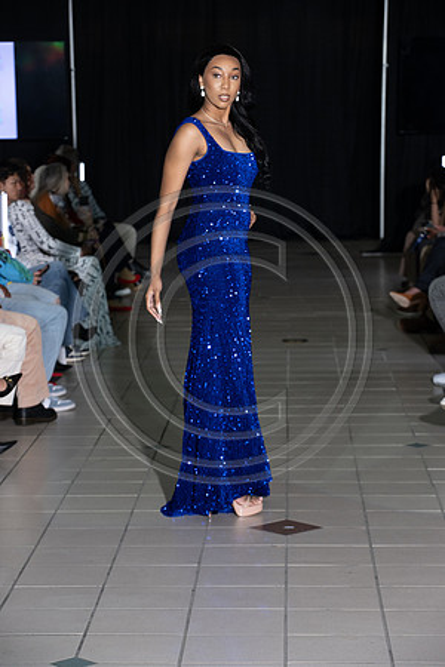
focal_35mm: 105
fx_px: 1947
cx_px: 222
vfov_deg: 19.5
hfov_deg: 13.0
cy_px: 334
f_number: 5.6
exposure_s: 1/160
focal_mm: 105
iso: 1250
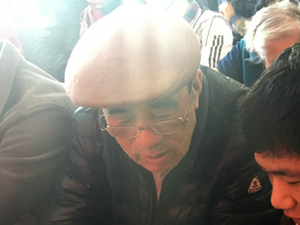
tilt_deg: -31.1
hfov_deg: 35.2
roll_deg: -1.9
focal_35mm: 53
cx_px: 230
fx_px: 460
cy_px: 204
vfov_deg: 26.6
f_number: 2.2
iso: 200
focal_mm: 4.15
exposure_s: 1/20
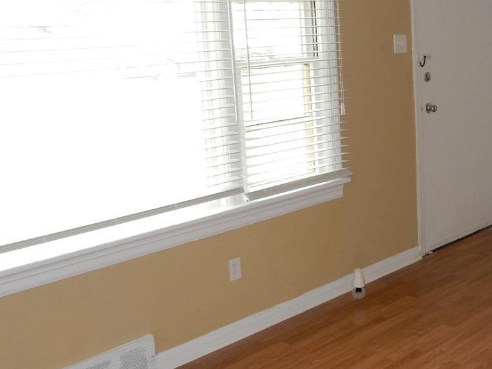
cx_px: 498
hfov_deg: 33.5
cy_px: 122
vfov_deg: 27.9
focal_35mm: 52
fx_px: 739
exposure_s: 1/30
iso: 200
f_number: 3.7
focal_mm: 4.5
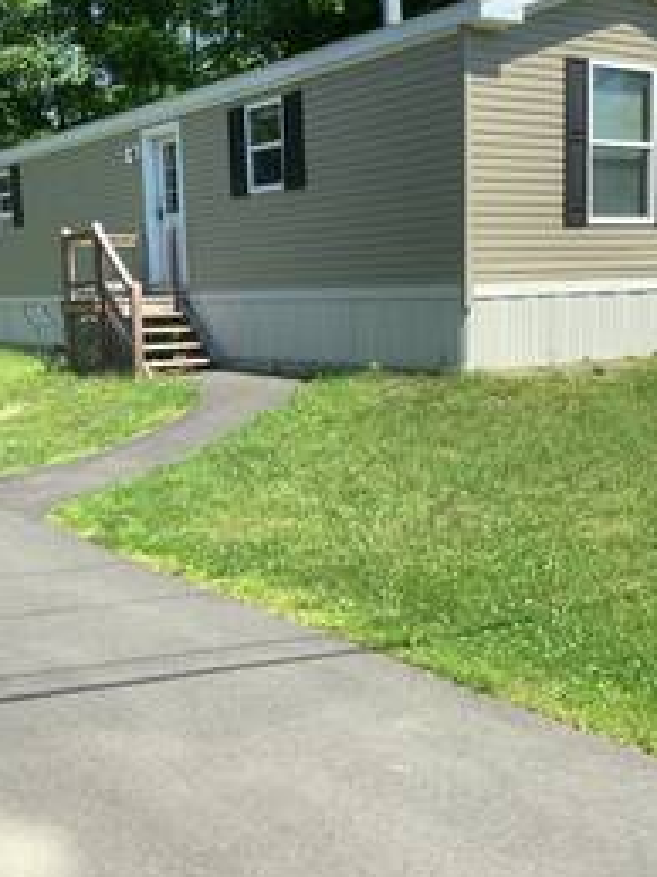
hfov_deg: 31.5
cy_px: 464
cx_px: 349
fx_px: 1165
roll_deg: +1.6
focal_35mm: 46
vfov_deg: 41.2
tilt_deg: -7.8
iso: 25
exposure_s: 1/994
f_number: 2.4
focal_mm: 3.3
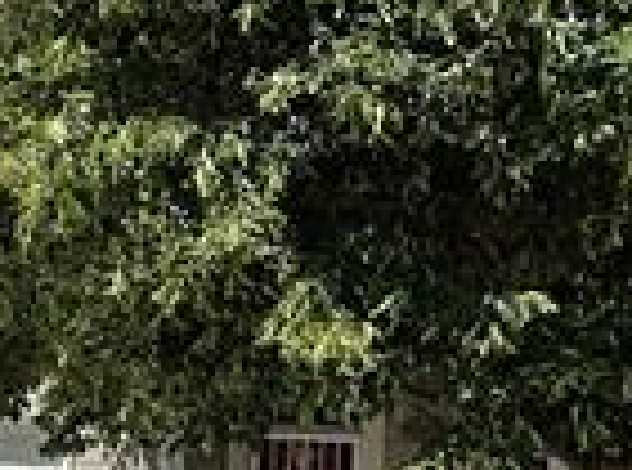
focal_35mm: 132
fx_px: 2404
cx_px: 229
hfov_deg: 15.0
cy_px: 662
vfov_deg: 10.8
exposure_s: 1/2427
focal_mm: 3
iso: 16
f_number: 1.8
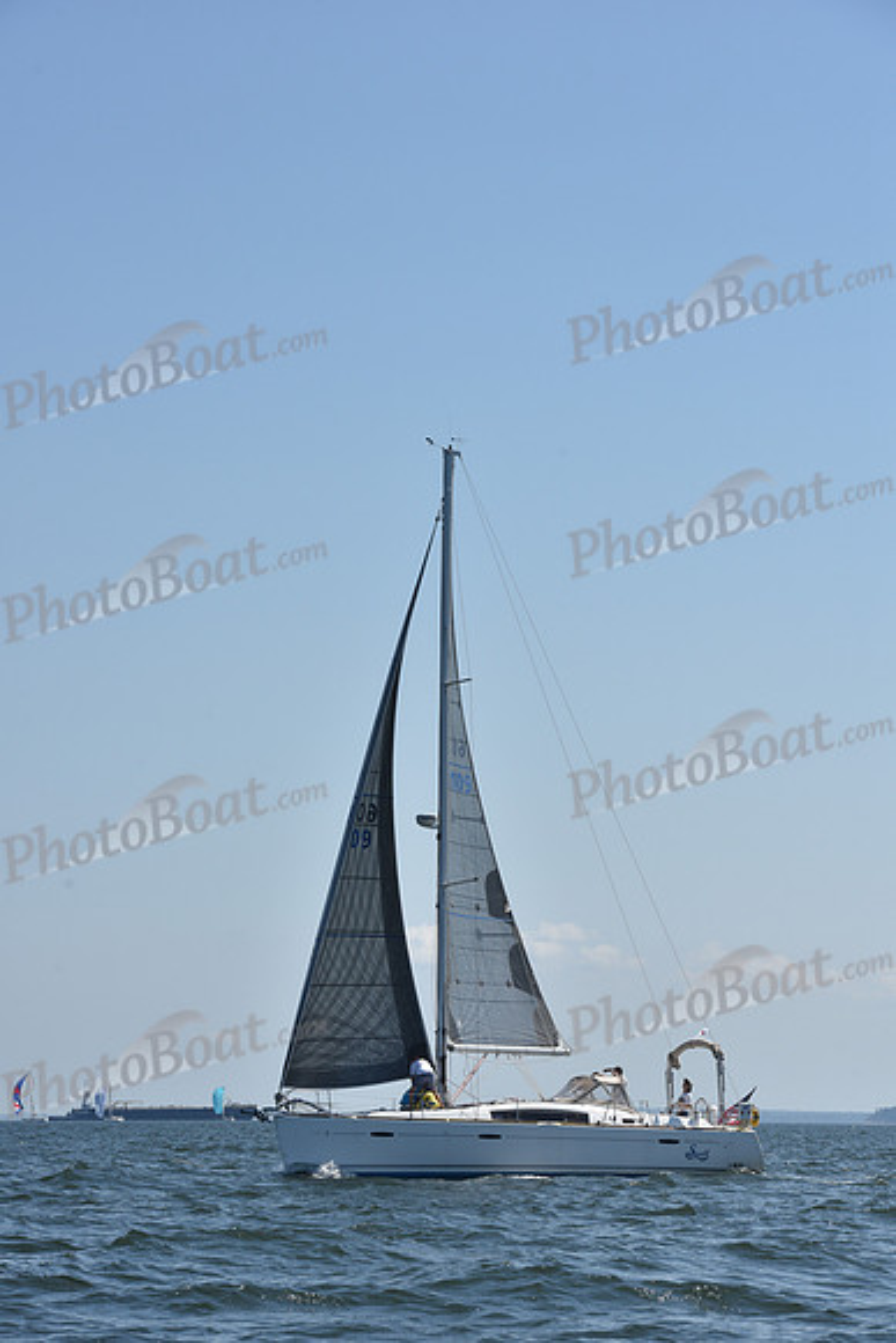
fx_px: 4104
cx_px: 448
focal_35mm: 110
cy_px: 672
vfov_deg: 18.6
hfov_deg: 12.5
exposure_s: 1/1250
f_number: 10
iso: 320
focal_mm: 110
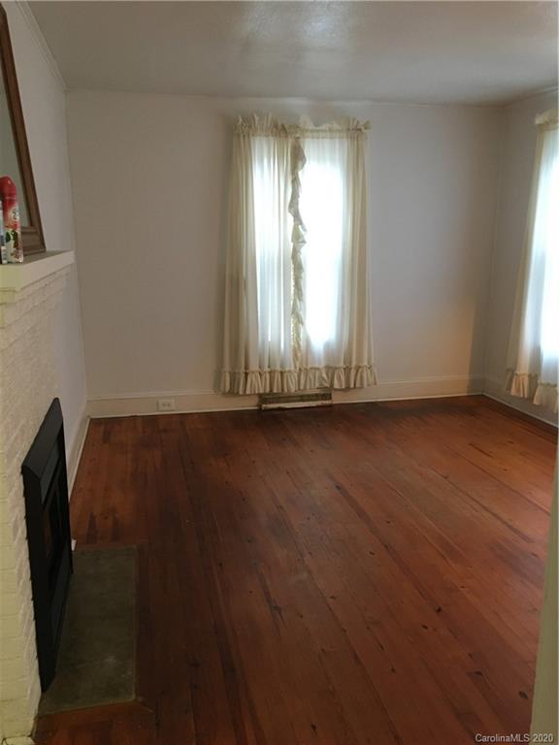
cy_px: 372
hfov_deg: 48.2
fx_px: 624
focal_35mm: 29
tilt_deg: -12.1
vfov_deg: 61.7
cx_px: 280
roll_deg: +0.5
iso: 200
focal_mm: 4.15
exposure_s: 1/24
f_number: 2.2
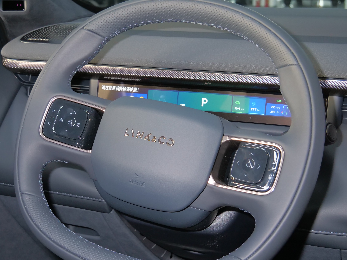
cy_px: 136
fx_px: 571
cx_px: 147
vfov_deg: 25.7
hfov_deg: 33.7
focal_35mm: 57
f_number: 3.9
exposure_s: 1/40
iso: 800
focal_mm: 18
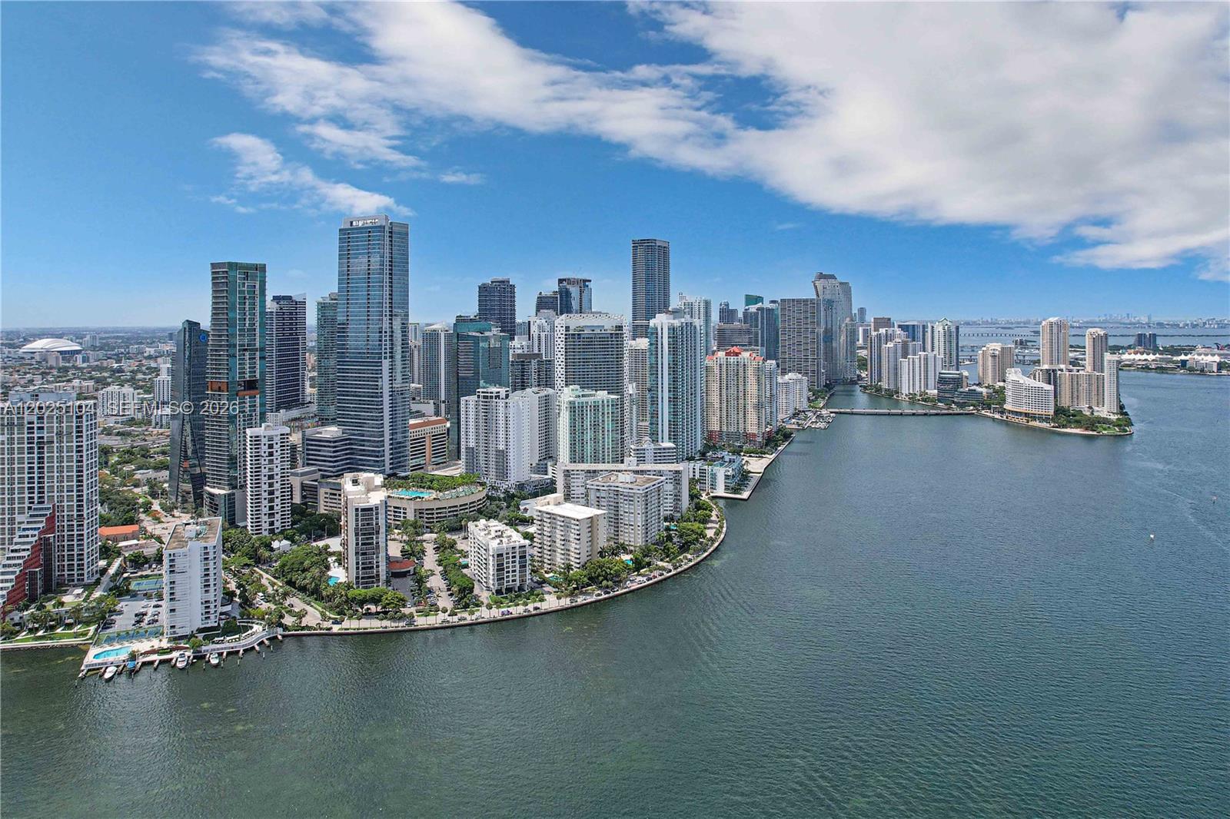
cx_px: 615
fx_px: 751
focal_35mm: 22
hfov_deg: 78.6
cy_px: 410
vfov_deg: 57.2
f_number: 2.8
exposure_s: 1/1000
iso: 120
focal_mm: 8.38
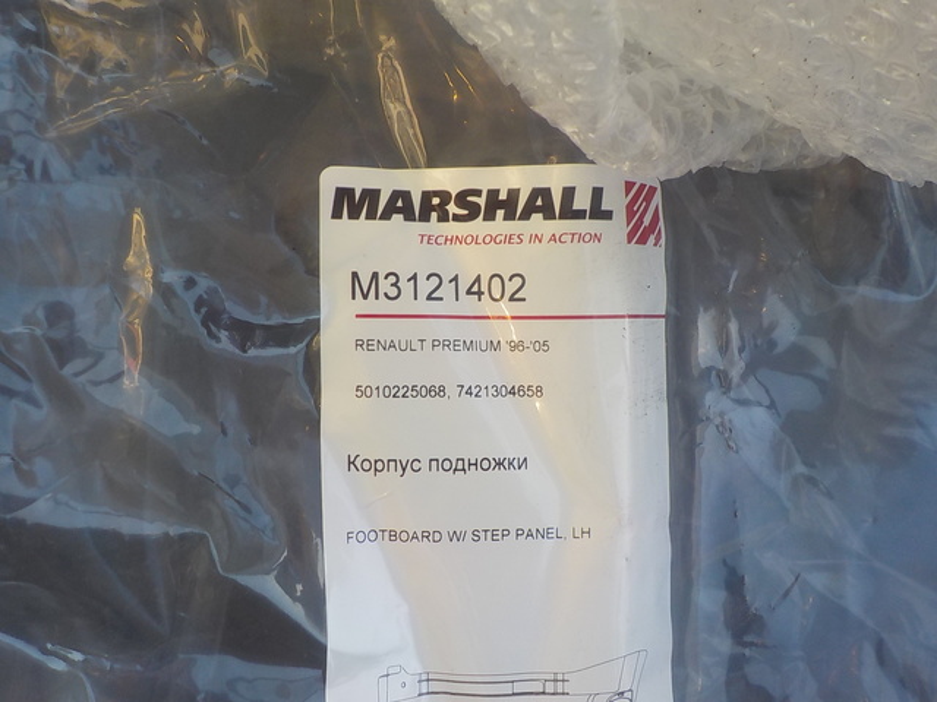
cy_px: 351
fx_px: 812
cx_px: 468
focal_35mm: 30
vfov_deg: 46.8
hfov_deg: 60.0
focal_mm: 4.1
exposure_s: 1/160
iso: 125
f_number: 3.3
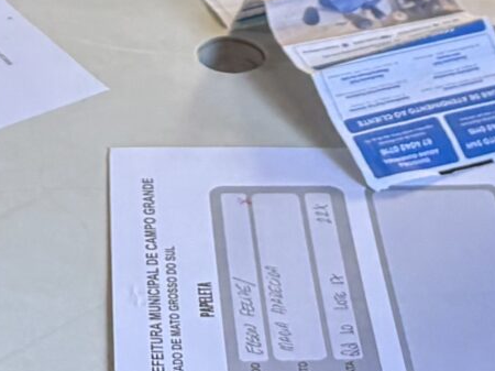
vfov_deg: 9.3
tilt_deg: -18.9
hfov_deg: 13.3
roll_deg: +1.2
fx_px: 2115
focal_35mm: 148
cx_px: 111
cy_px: -405
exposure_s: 1/120
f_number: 1.6
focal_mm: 5.96
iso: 160
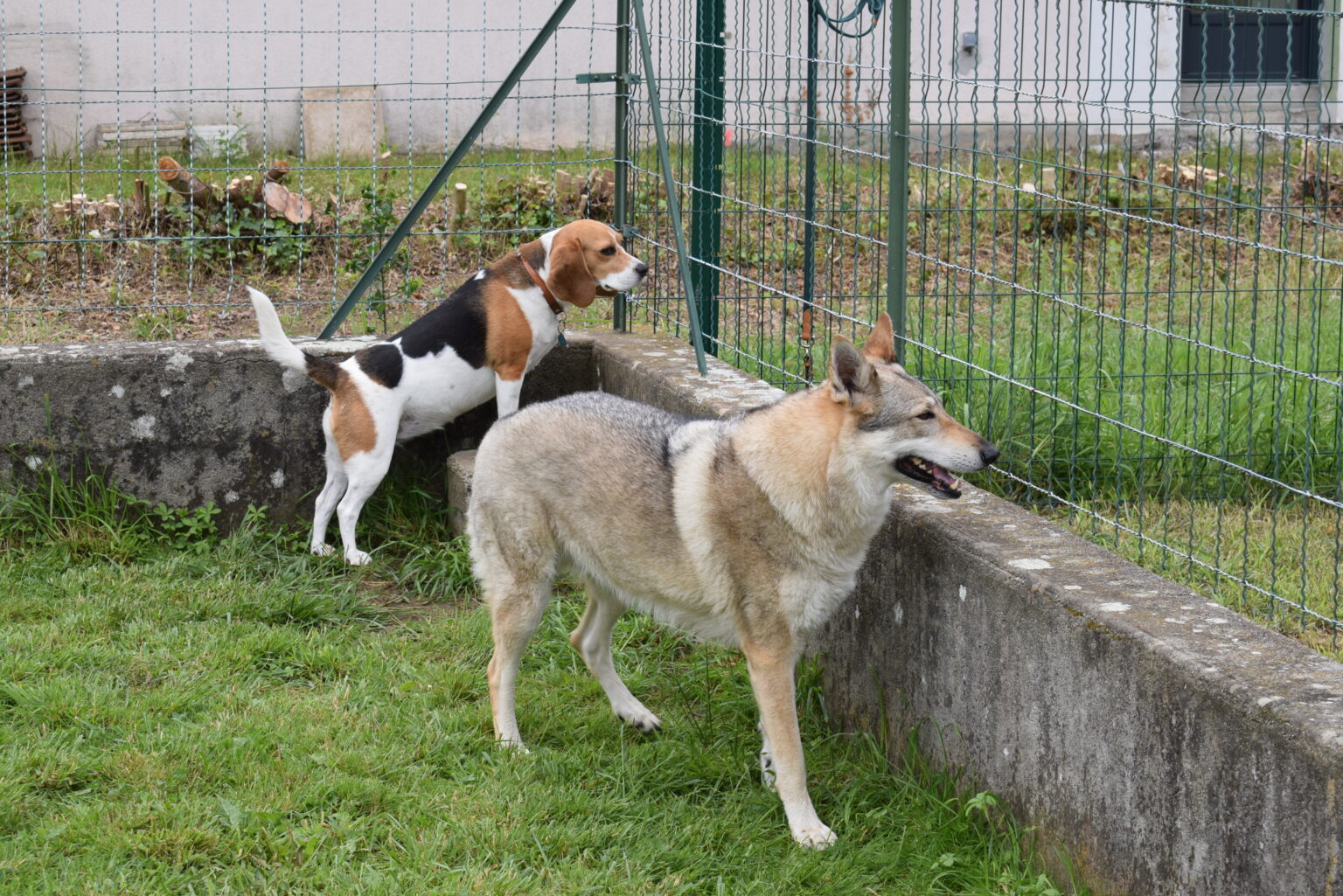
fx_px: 3078
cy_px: 448
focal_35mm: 82
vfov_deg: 16.6
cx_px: 672
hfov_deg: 24.6
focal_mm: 55
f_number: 8
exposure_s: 1/250
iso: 400
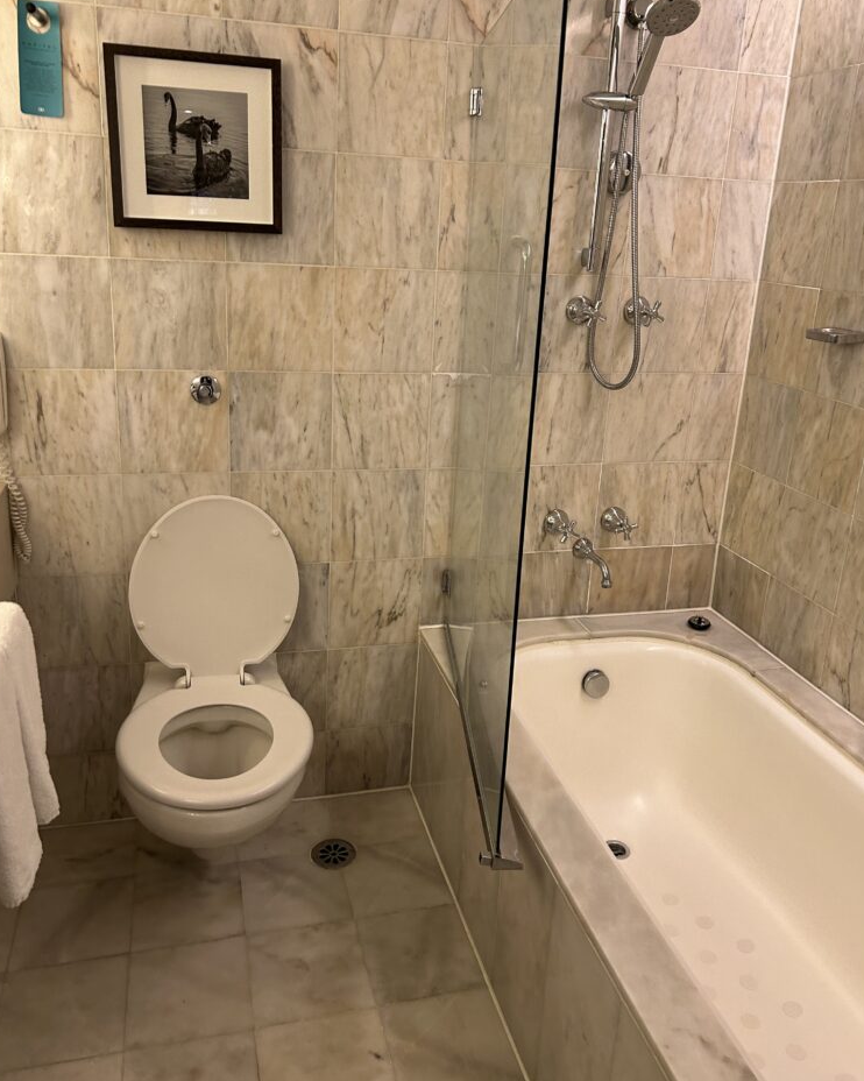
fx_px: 895
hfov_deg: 51.5
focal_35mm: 28
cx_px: 432
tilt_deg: -16.5
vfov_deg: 62.1
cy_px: 495
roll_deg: -3.8
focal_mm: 5.7
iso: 125
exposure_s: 1/100
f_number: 1.5
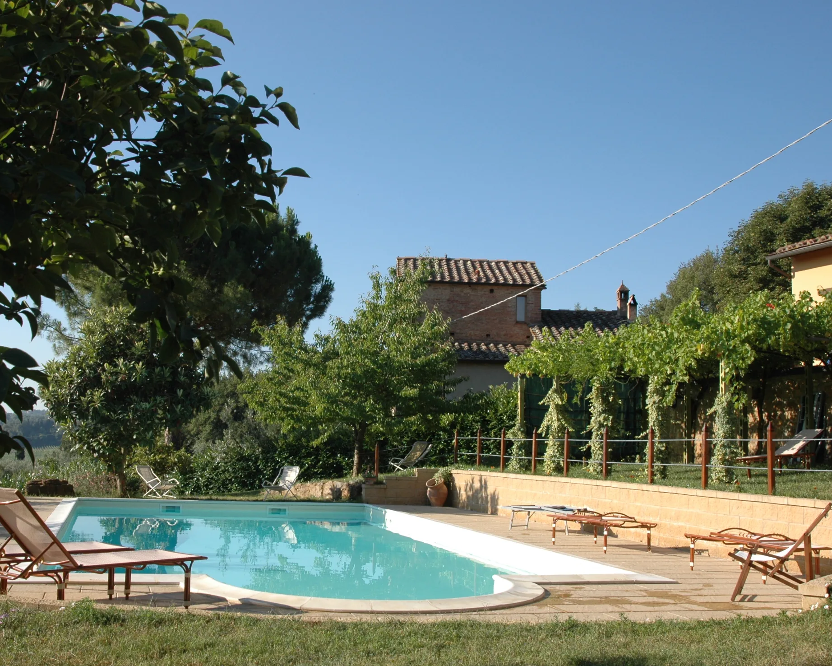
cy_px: 332
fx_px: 1010
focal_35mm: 41
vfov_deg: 36.5
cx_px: 340
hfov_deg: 44.6
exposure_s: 1/250
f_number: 9
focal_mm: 24
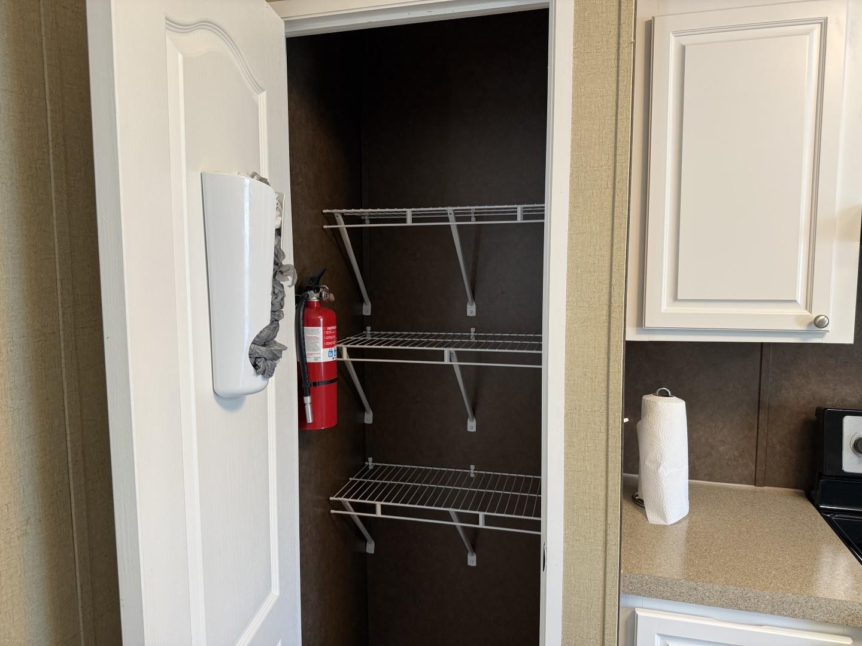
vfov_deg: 56.8
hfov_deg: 71.6
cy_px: 323
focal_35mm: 24
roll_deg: +0.0
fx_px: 598
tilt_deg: -5.4
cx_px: 431
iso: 160
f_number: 1.78
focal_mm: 6.76
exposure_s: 1/60
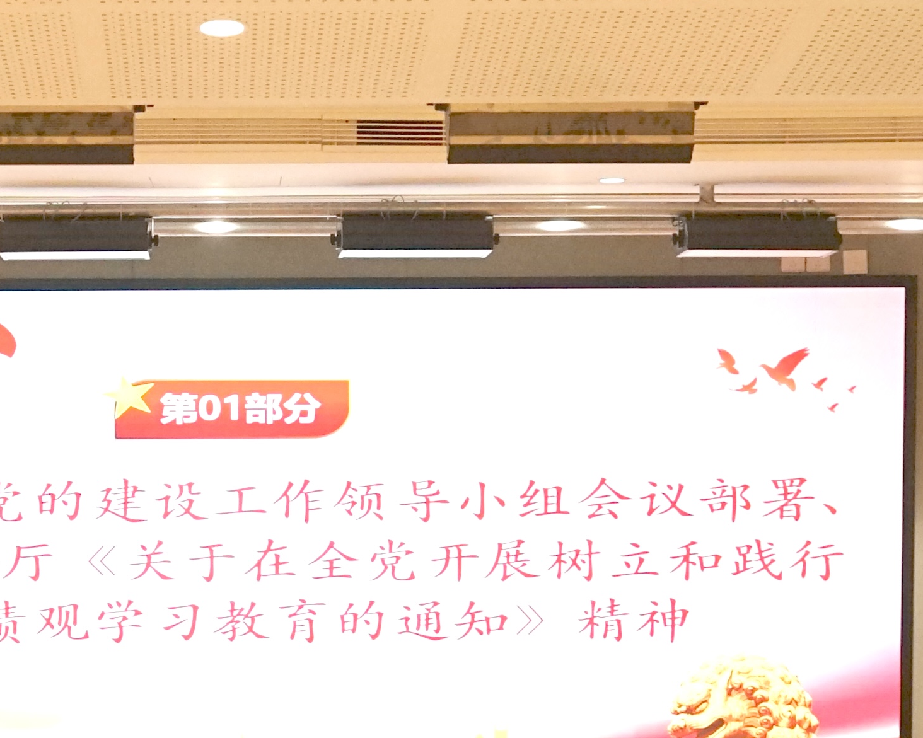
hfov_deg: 17.9
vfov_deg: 14.4
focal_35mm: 106
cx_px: 158
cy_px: 611
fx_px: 2895
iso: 2000
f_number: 5
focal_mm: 28
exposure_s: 1/160
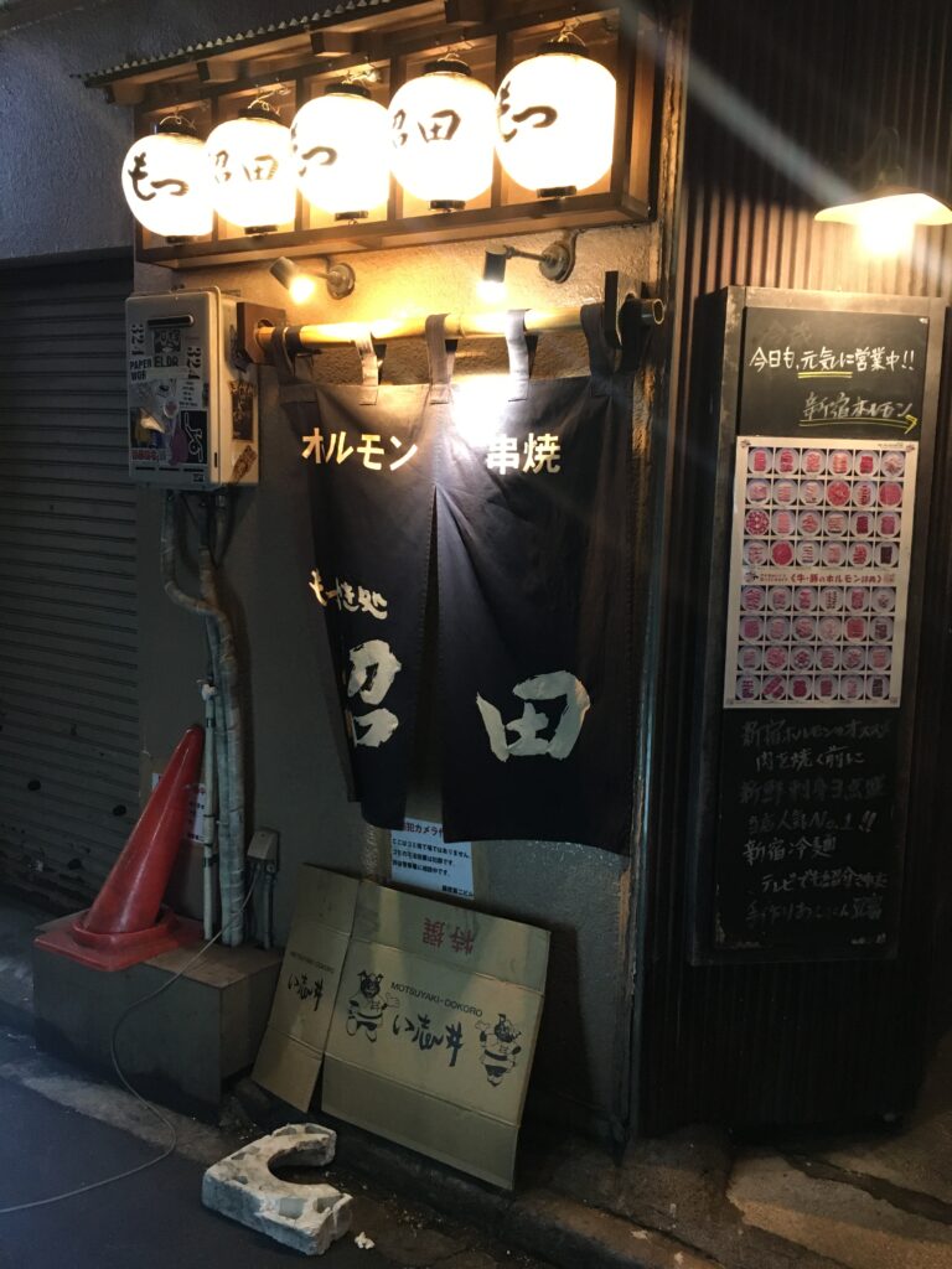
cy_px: 634
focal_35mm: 29
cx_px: 476
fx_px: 1063
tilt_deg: -7.4
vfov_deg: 61.7
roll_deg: -1.7
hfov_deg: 48.2
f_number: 2.2
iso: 200
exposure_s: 1/15
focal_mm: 4.15
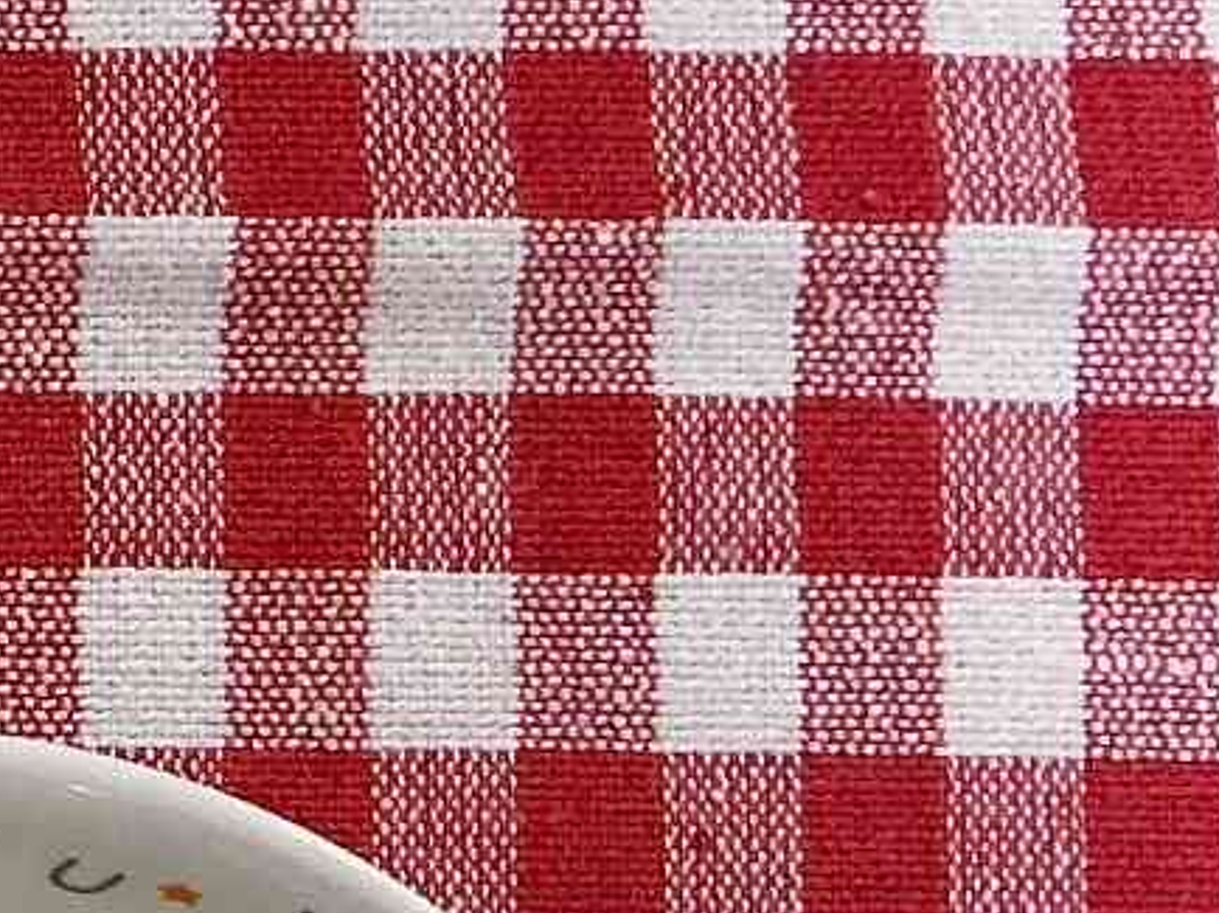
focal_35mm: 157
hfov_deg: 10.8
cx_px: -1623
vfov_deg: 9.3
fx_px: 5526
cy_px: 1117
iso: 64
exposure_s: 1/60
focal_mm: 3
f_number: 1.8
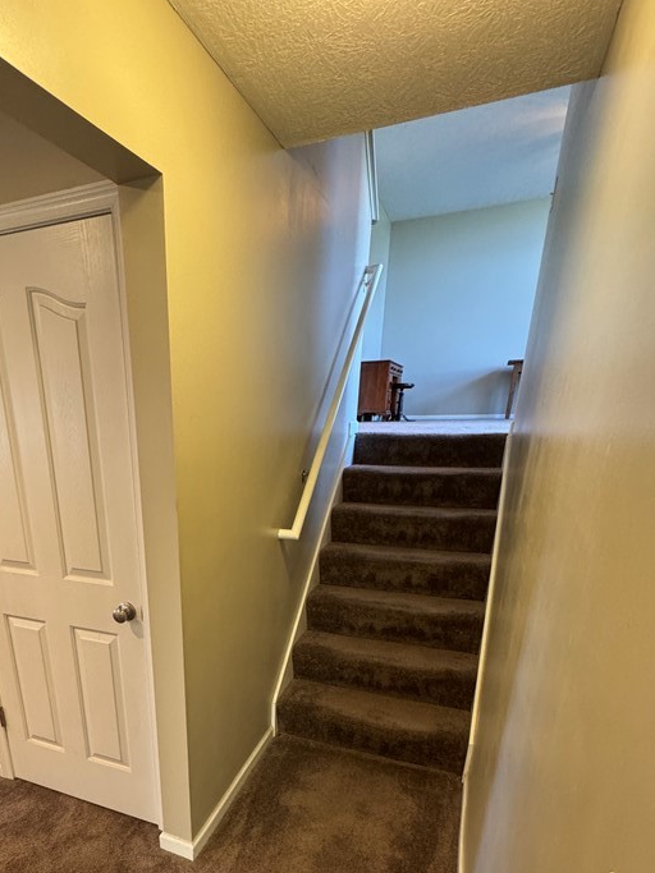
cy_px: 620
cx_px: 221
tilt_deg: -22.9
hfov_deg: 62.0
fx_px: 530
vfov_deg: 75.0
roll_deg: +1.5
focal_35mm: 21
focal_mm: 2.22
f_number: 2.2
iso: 400
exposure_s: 1/60
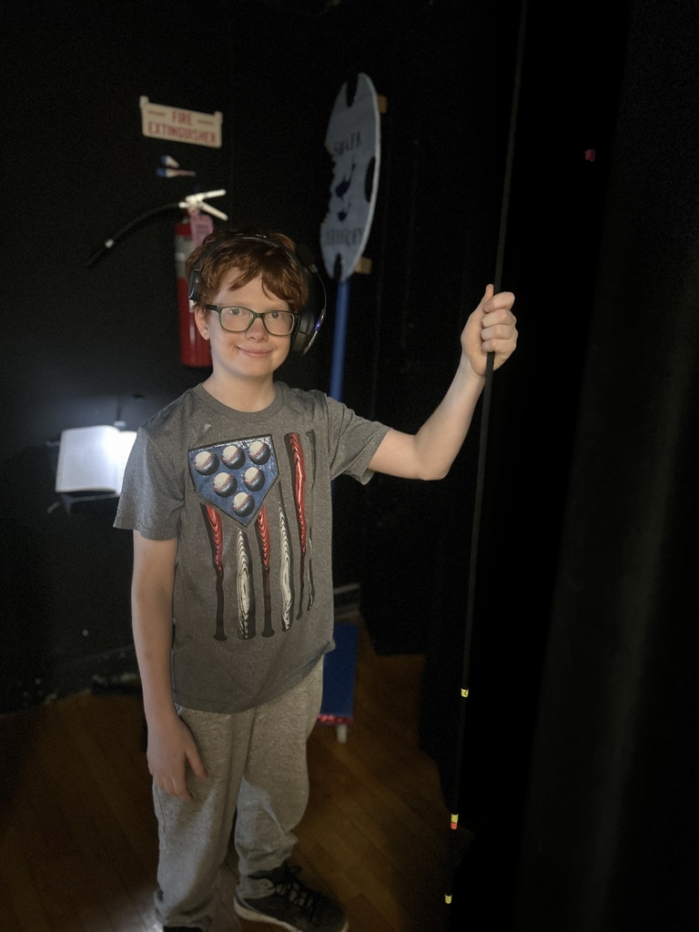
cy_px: 466
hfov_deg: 53.1
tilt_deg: -15.8
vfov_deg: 67.3
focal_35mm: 26
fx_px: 700
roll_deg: -3.2
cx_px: 350
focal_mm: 5.7
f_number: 1.5
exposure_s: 1/30
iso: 1000
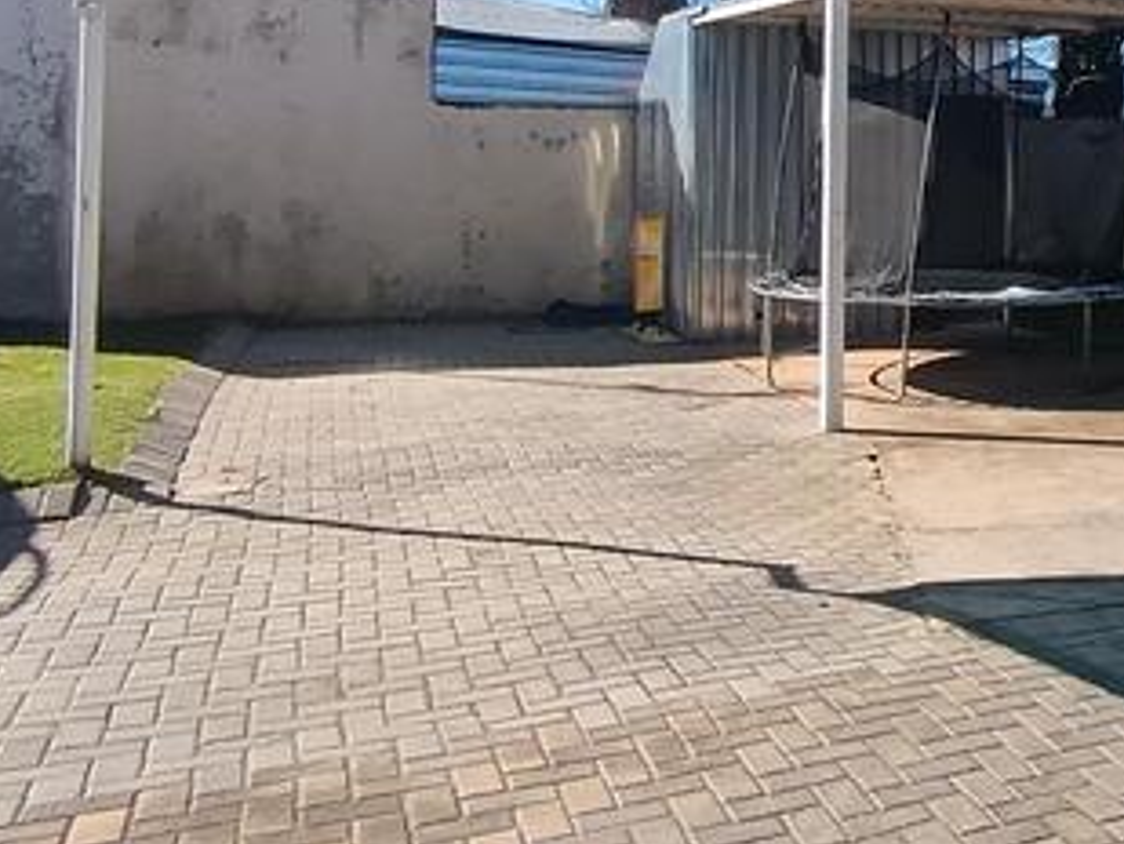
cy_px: 80
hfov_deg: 36.3
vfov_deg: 31.3
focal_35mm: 44
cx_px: 1240
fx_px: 1429
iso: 103
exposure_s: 1/539
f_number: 2.2
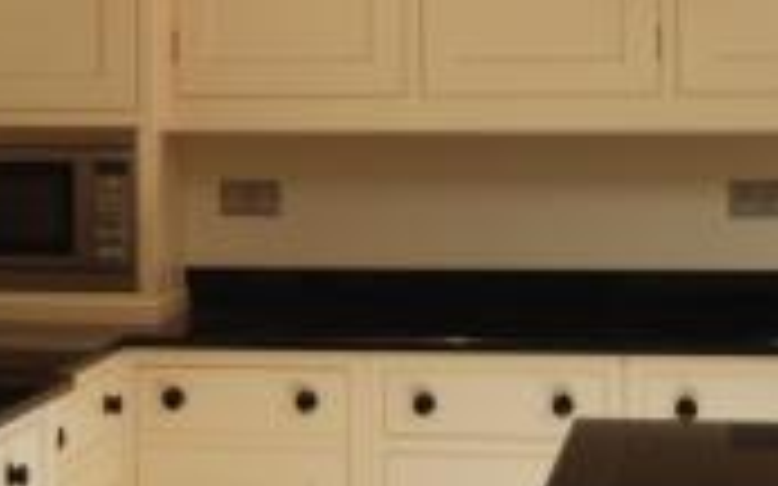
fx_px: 2597
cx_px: -58
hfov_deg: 16.6
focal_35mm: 123
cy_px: 11
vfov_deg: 10.6
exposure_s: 1/50
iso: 200
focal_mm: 27
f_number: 4.2
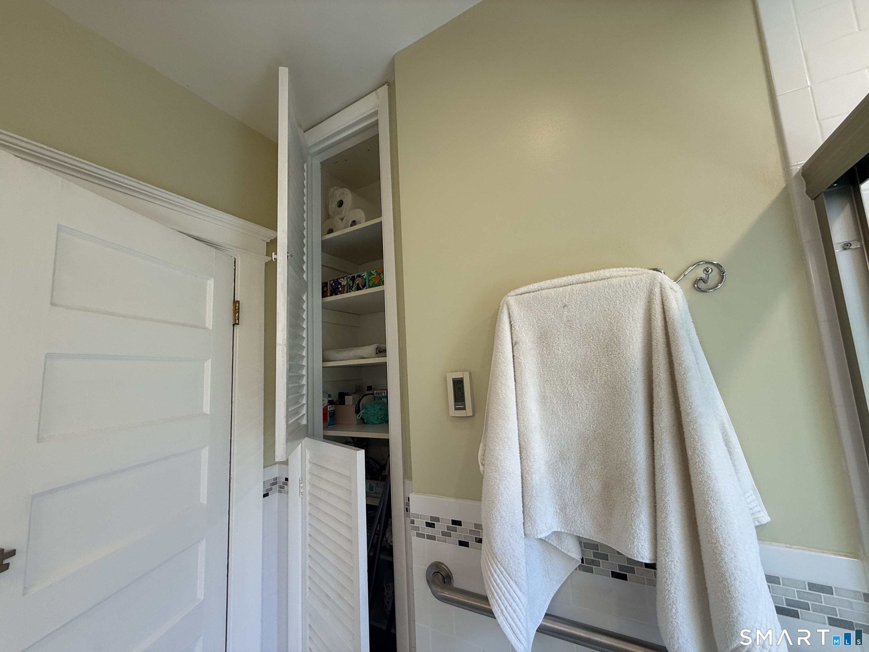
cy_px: 326
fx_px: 351
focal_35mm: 14
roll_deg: +3.0
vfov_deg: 85.7
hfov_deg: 102.1
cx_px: 434
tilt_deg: +7.6
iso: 100
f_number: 2.2
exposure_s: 1/120
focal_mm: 2.22
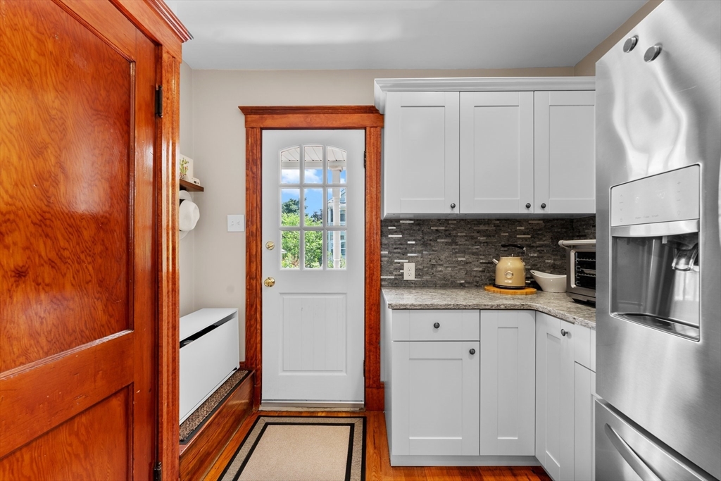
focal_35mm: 14
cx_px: 360
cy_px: 240
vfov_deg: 81.2
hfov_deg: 104.2
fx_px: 280
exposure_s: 1/2
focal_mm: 14
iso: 200
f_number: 8
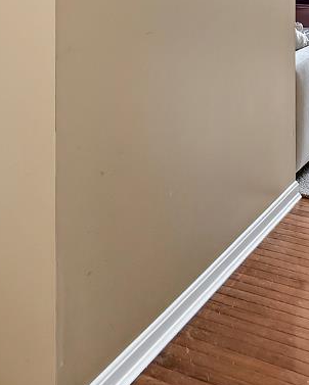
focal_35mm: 56
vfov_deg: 29.4
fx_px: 640
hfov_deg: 27.2
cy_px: -64
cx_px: 163
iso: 400
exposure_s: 1/20
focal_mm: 10
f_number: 4
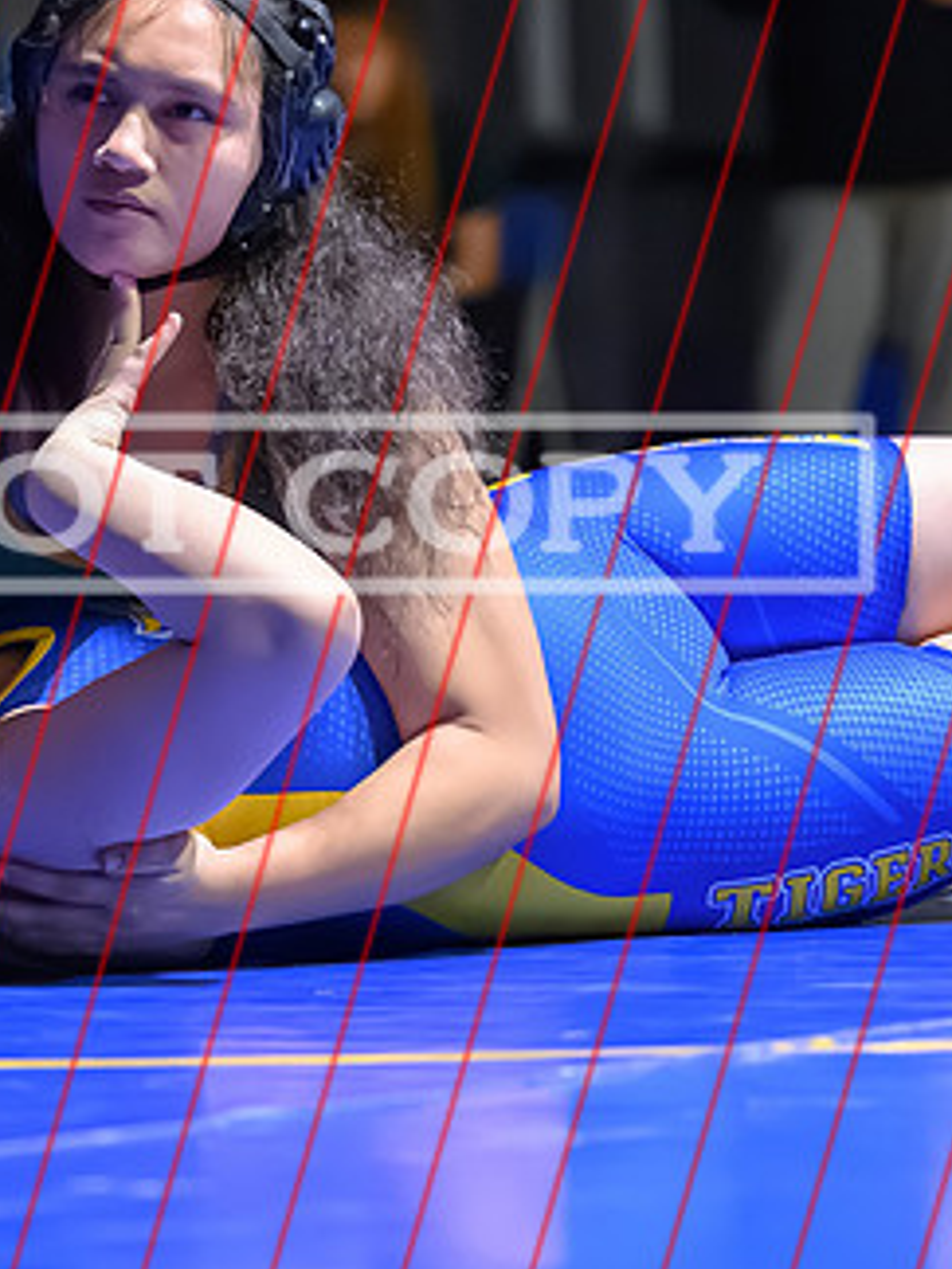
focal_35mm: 275
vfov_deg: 7.2
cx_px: 1
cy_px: 751
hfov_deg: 5.4
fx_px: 10084
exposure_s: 1/500
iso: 12800
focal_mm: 102
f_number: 2.8
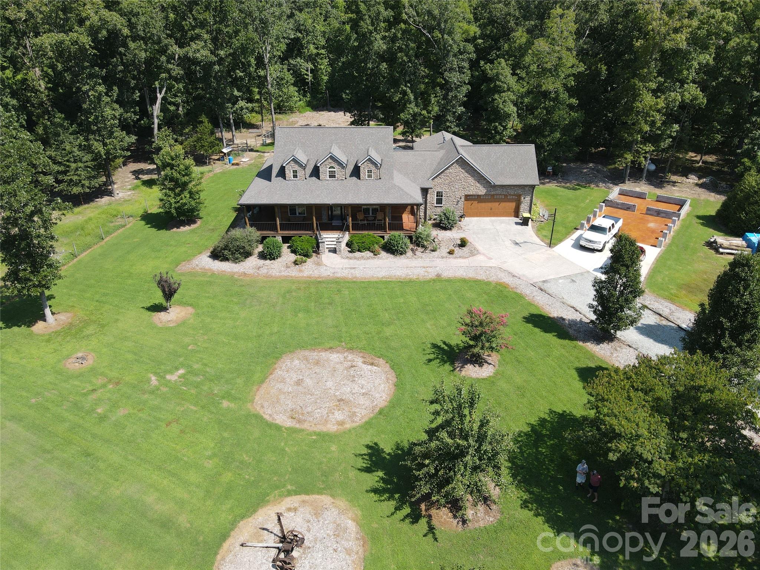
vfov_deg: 56.8
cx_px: 380
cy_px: 285
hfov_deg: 71.6
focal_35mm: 24
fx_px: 527
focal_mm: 4.5
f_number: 2.8
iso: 100
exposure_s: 1/350
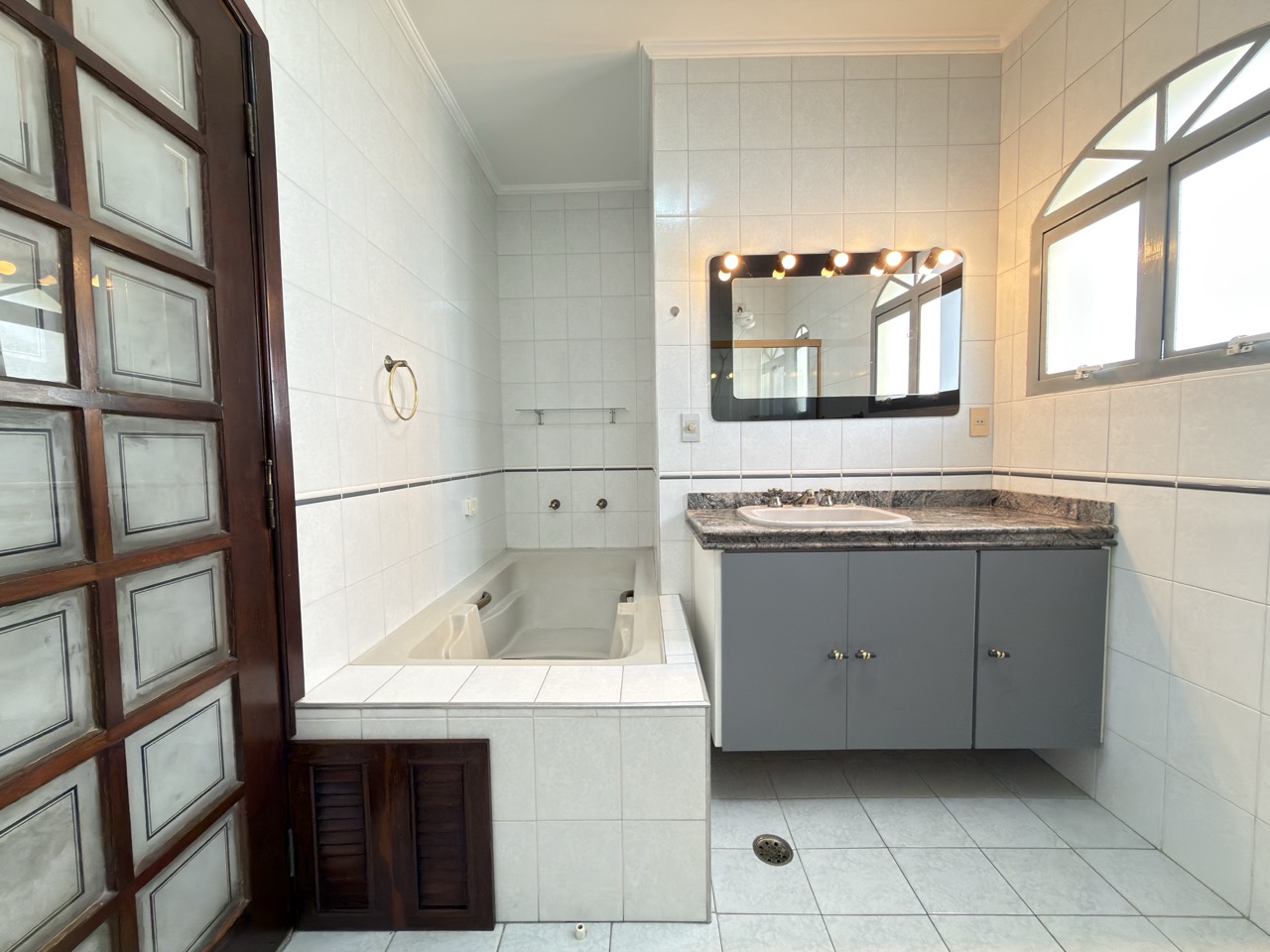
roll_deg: +1.1
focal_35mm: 14
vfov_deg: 85.7
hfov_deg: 102.1
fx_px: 514
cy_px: 476
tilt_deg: -3.4
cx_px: 635
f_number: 2.2
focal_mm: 2.22
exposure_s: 1/30
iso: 200
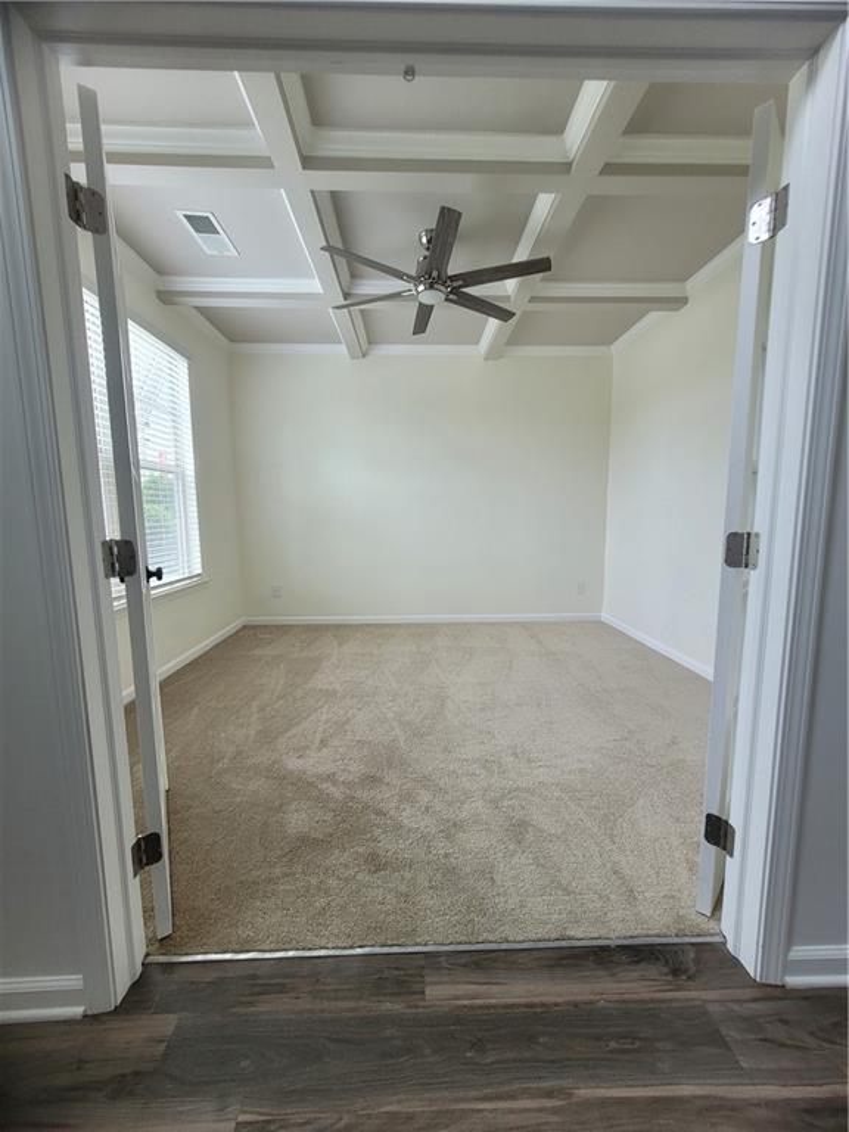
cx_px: 424
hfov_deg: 89.9
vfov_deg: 106.2
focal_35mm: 13
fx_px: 425
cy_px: 566
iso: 100
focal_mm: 1.74
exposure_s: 1/60
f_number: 2.2
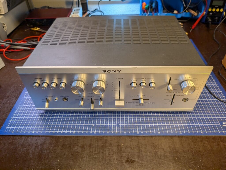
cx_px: 113
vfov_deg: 56.9
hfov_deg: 71.5
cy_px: 85
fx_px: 157
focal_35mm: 24
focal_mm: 6.9
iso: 22
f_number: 1.68
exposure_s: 1/211
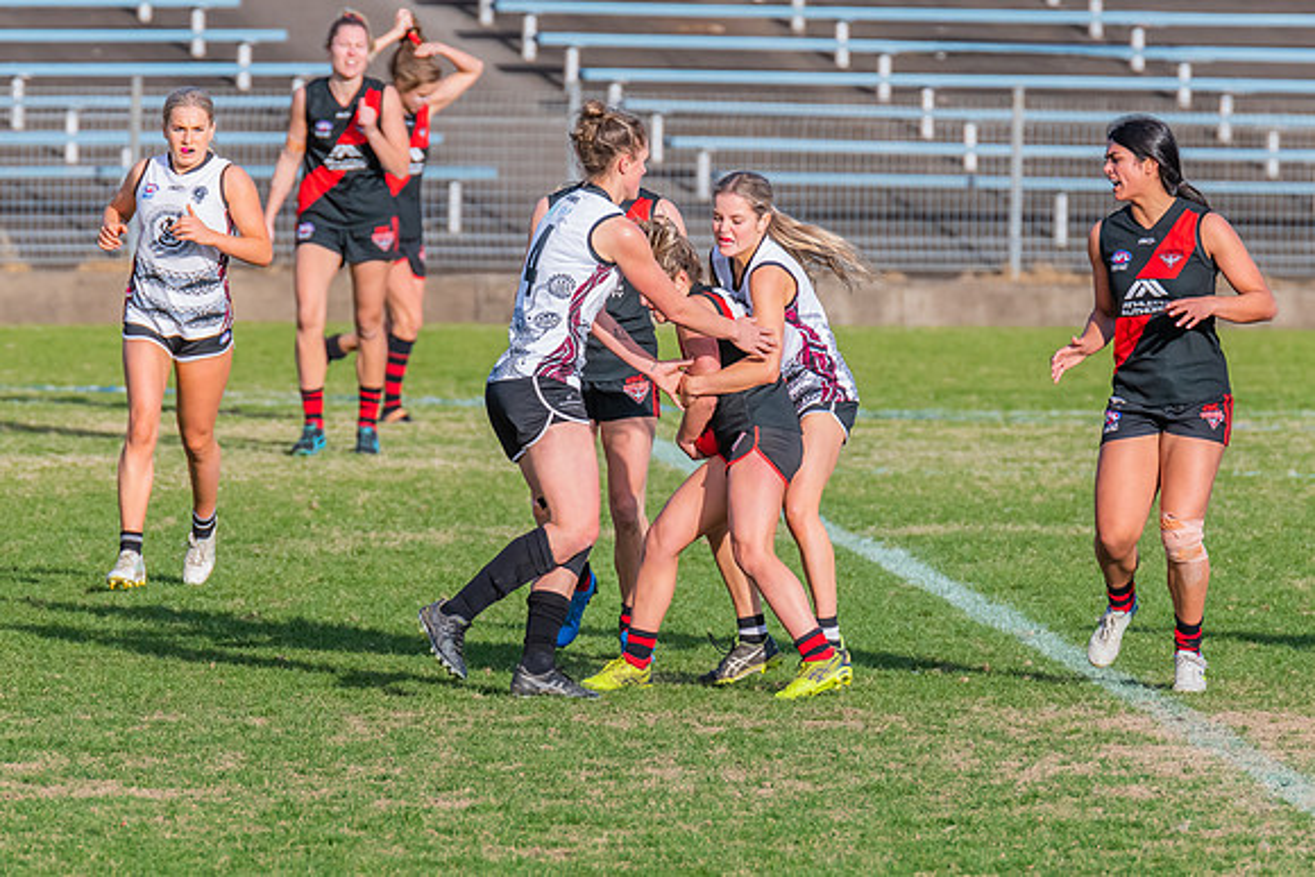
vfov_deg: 2.0
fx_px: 25726
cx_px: 651
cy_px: 458
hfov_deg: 2.9
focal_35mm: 704
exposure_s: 1/1250
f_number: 8
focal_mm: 420
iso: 800
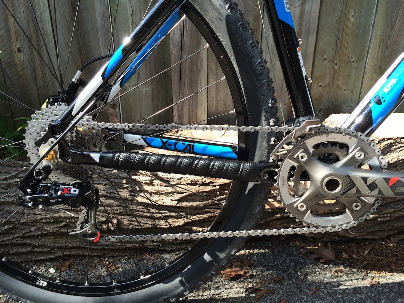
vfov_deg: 46.8
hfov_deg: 60.0
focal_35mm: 30
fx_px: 350
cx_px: 202
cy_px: 152
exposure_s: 1/376
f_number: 2.2
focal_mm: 4.12
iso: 32
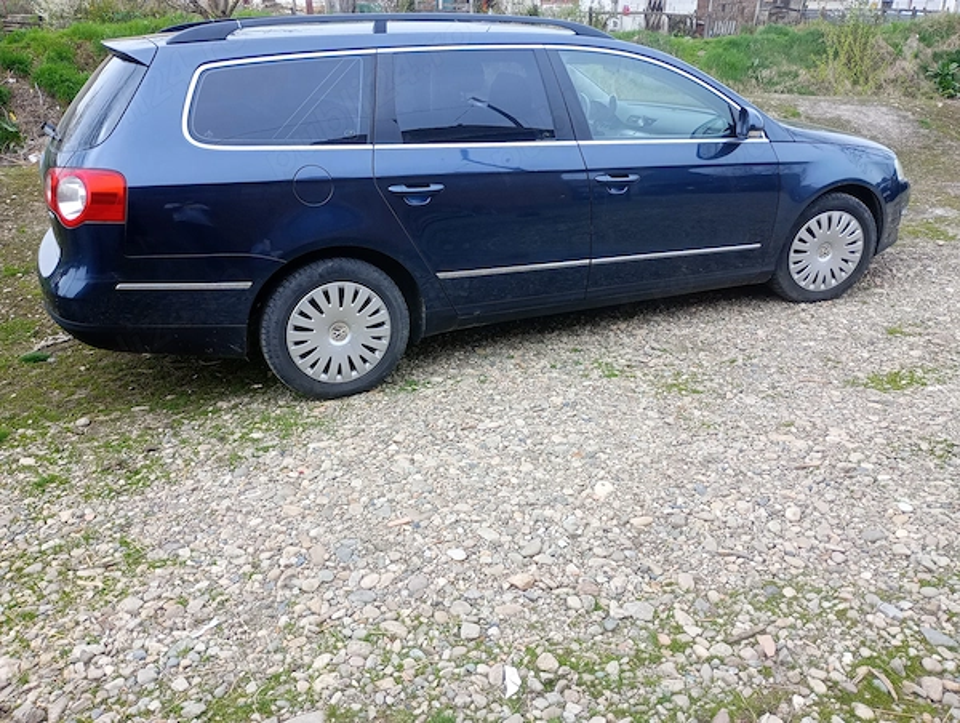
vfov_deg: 49.9
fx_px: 778
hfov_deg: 63.4
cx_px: 480
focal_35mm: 28
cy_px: 362
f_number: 1.8
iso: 105
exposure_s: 1/201
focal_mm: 4.27
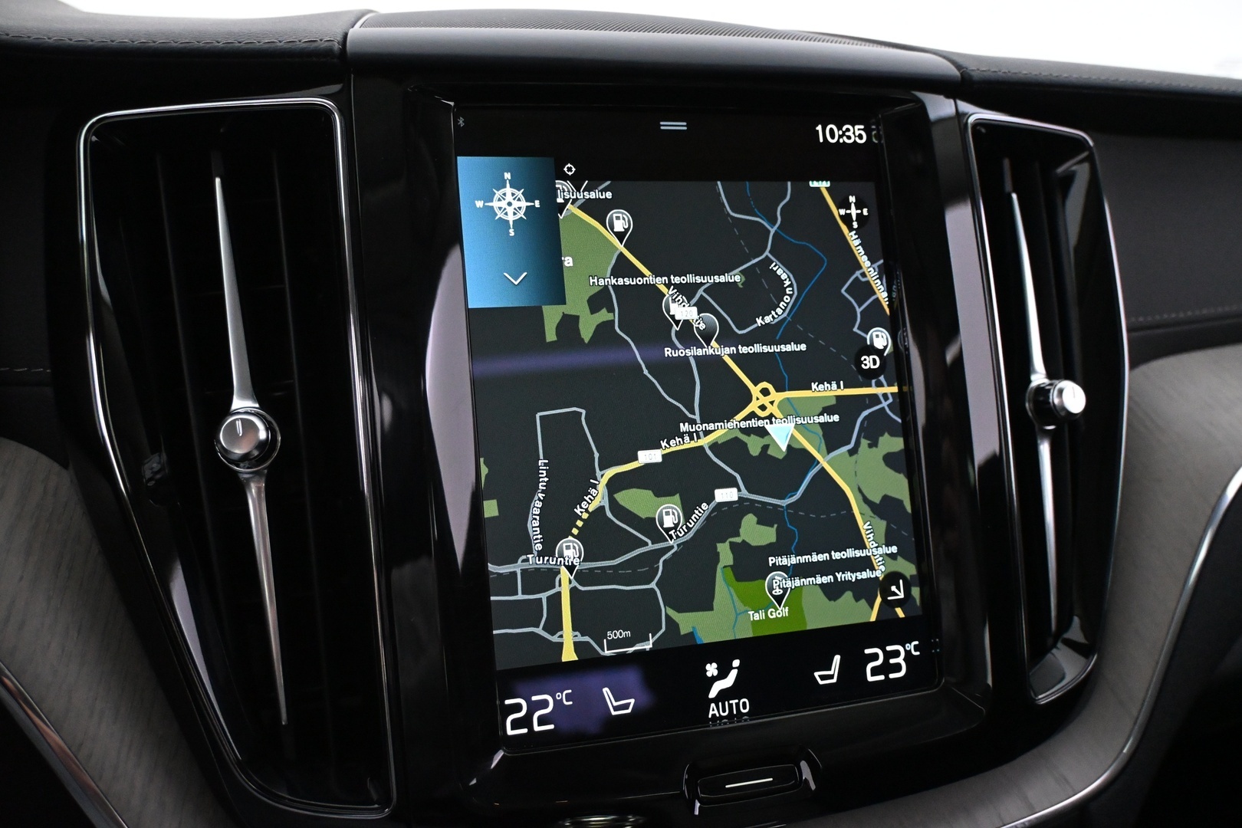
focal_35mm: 30
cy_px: 414
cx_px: 621
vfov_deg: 43.6
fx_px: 1035
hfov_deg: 61.9
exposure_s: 1/60
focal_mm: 20
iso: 4500
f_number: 3.8
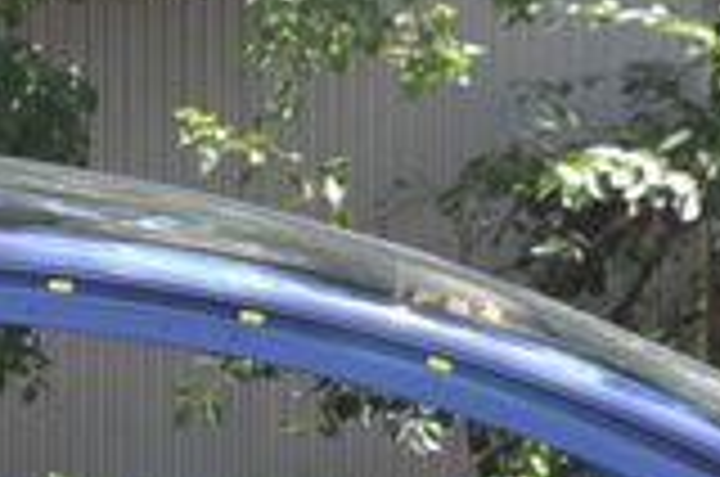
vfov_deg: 7.0
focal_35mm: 192
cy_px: 637
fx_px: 3832
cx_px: -81
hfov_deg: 10.6
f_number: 5.6
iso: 140
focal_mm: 20
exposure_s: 1/125
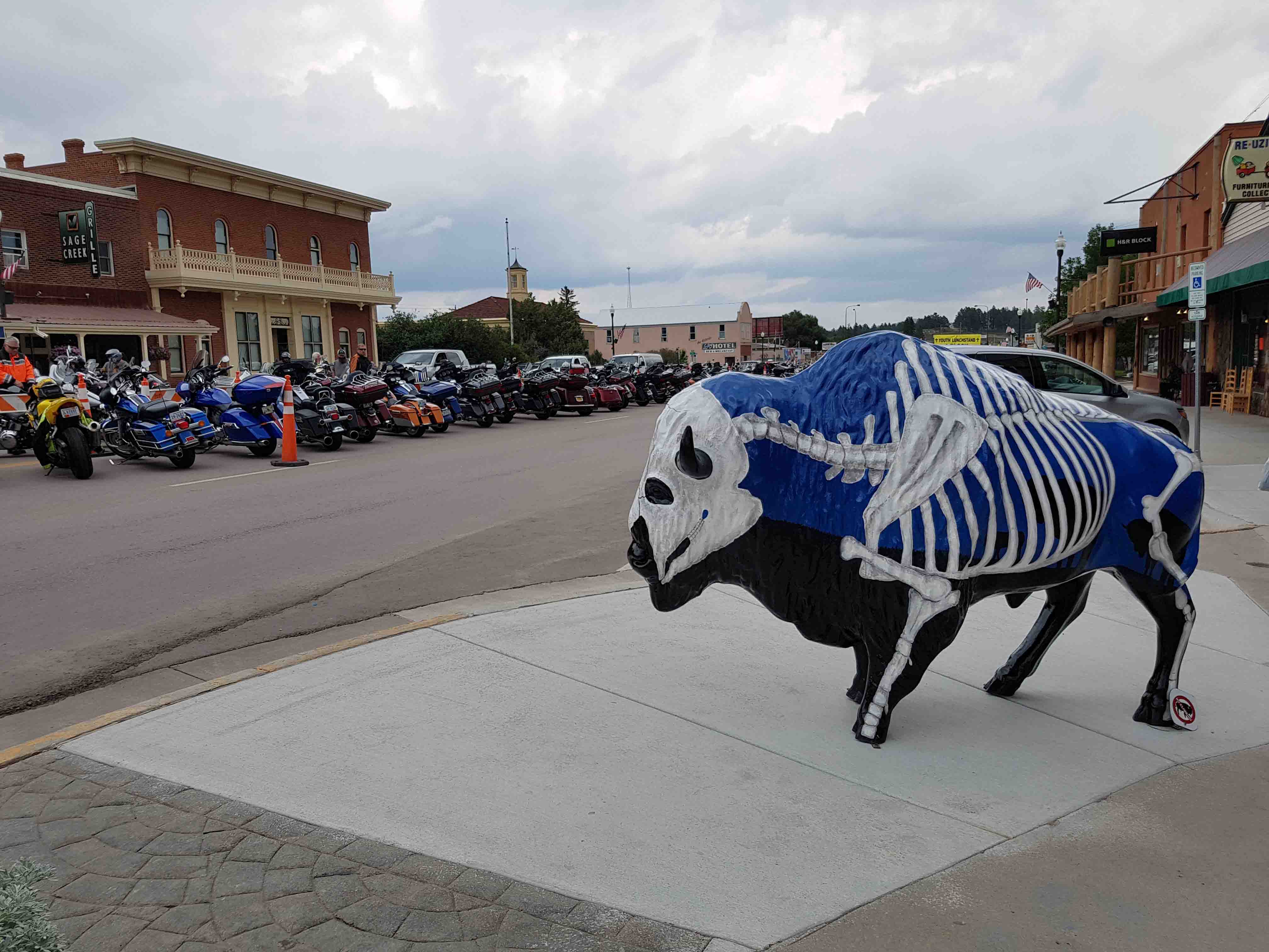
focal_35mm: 26
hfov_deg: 67.3
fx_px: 953
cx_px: 634
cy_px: 476
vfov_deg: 53.1
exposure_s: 1/2488
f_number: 1.7
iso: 50
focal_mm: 4.2
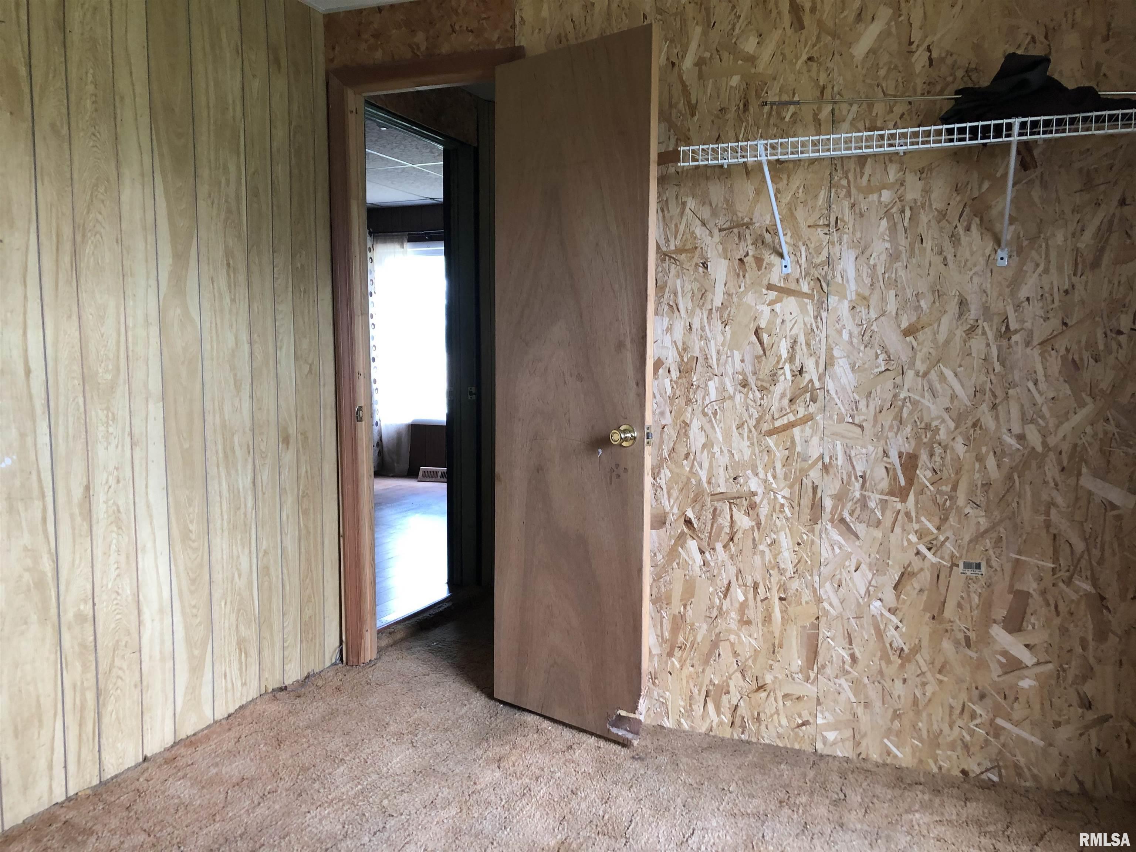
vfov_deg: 49.7
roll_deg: +0.6
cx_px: 568
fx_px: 919
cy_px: 426
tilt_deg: -5.1
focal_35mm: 28
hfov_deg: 63.4
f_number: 1.8
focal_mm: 4
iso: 32
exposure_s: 1/20
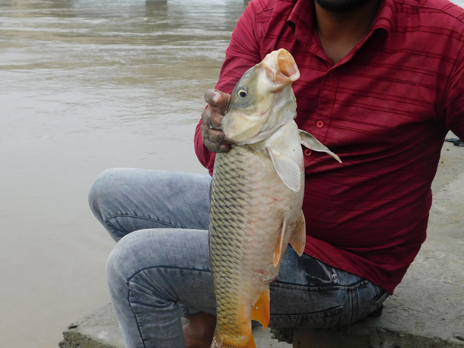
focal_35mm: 53
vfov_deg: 27.5
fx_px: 710
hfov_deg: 36.1
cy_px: 202
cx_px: 210
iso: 125
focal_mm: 8
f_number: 3.7
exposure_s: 1/320
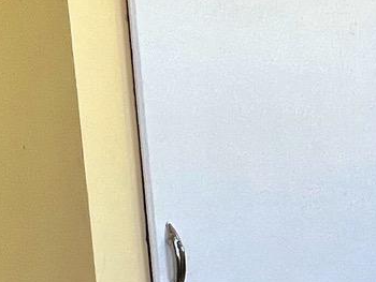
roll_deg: +0.4
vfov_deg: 19.4
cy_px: 167
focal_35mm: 76
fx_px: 826
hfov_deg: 20.6
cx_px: 612
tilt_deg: -10.6
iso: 64
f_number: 1.8
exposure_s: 1/99
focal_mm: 1.57
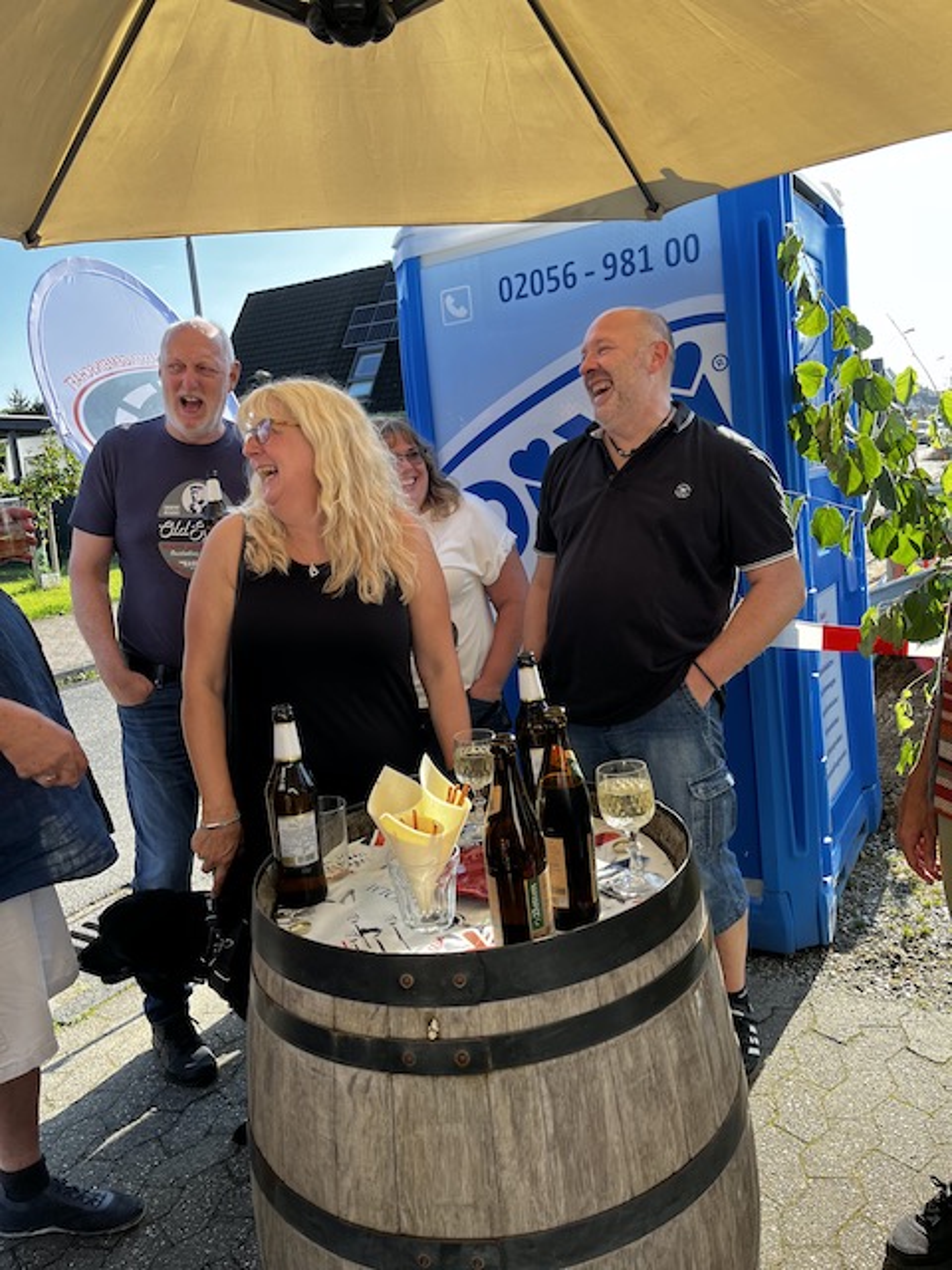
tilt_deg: -10.3
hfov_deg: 53.1
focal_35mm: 26
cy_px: 635
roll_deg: +4.9
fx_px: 953
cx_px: 476
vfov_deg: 67.3
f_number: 1.6
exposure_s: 1/583
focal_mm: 5.1
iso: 50
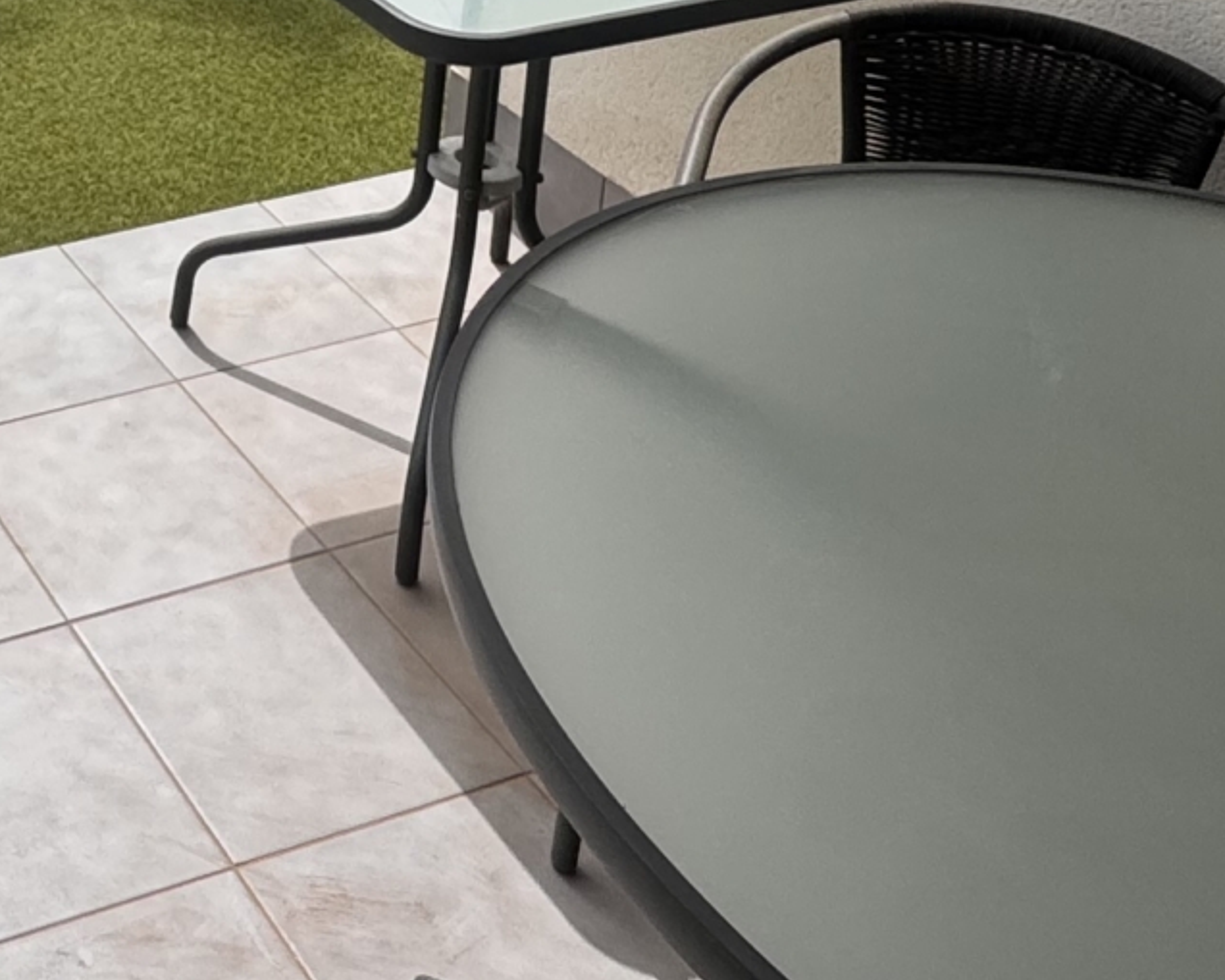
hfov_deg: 28.7
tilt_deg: -19.7
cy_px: -260
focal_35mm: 55
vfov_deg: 24.5
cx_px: -314
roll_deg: +2.3
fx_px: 1994
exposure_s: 1/2208
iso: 50
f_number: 2.2
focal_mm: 2.22
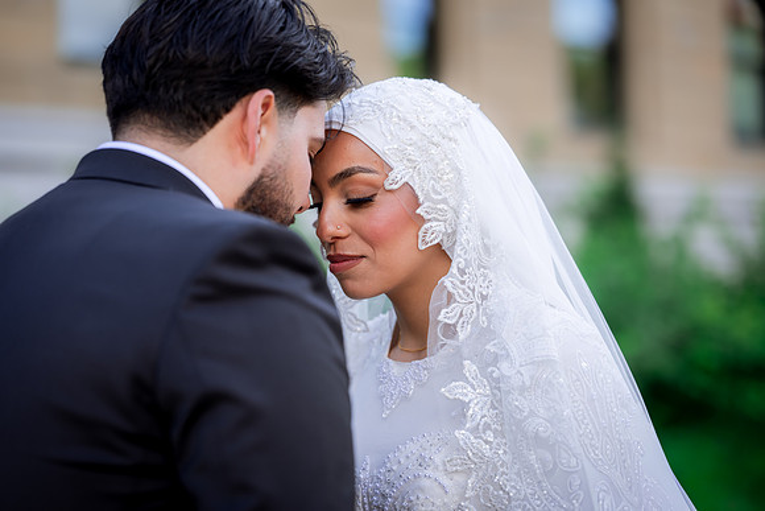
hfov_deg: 23.6
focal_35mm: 86
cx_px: 382
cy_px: 256
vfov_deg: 15.9
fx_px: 1828
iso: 200
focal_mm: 86
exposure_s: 1/1000
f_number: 2.5
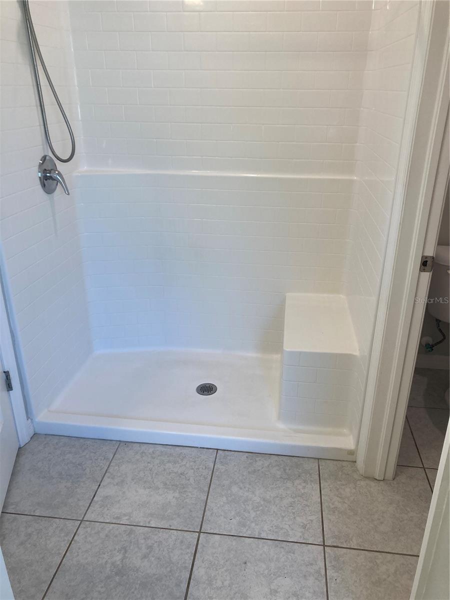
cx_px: 225
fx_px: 485
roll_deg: +0.1
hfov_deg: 49.7
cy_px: 300
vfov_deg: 63.4
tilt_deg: -20.3
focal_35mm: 28
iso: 80
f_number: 1.8
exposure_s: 1/120
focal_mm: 3.99
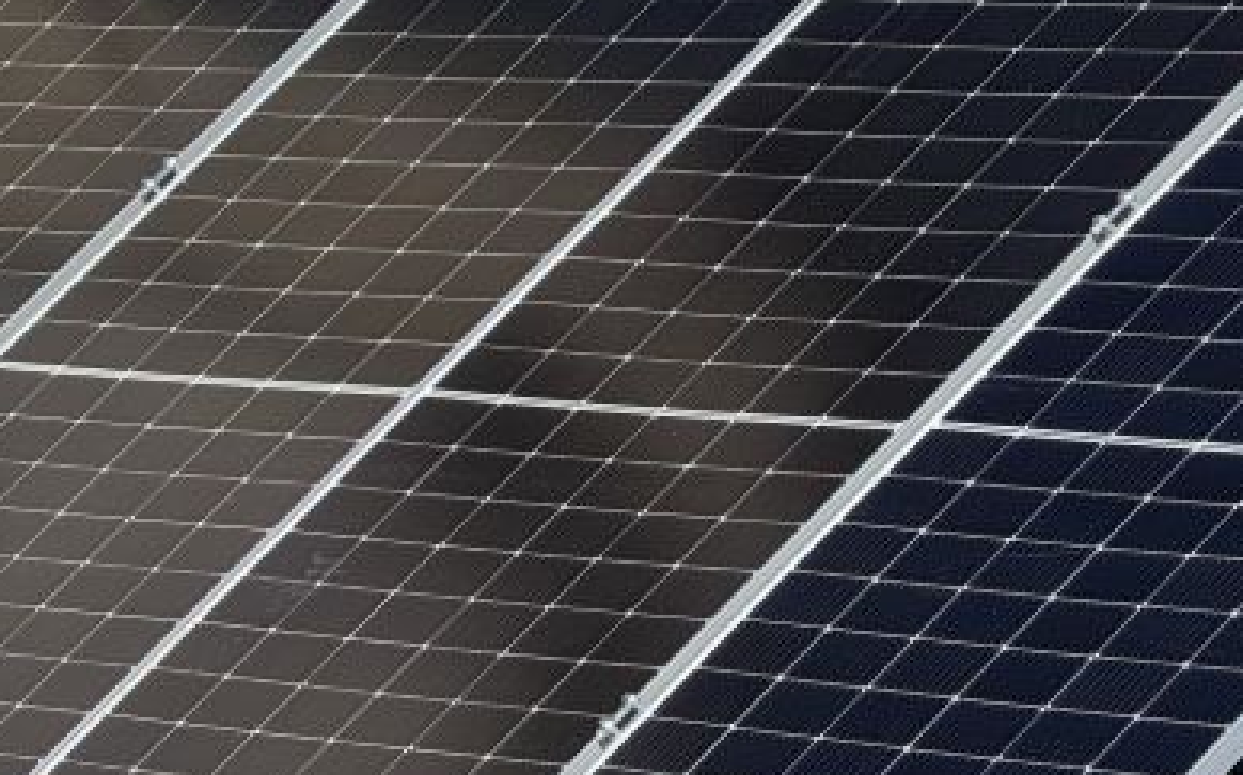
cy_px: 307
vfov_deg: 3.9
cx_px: 599
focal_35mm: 336
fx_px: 11376
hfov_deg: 6.3
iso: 50
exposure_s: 1/2212
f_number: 2.8
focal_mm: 15.66
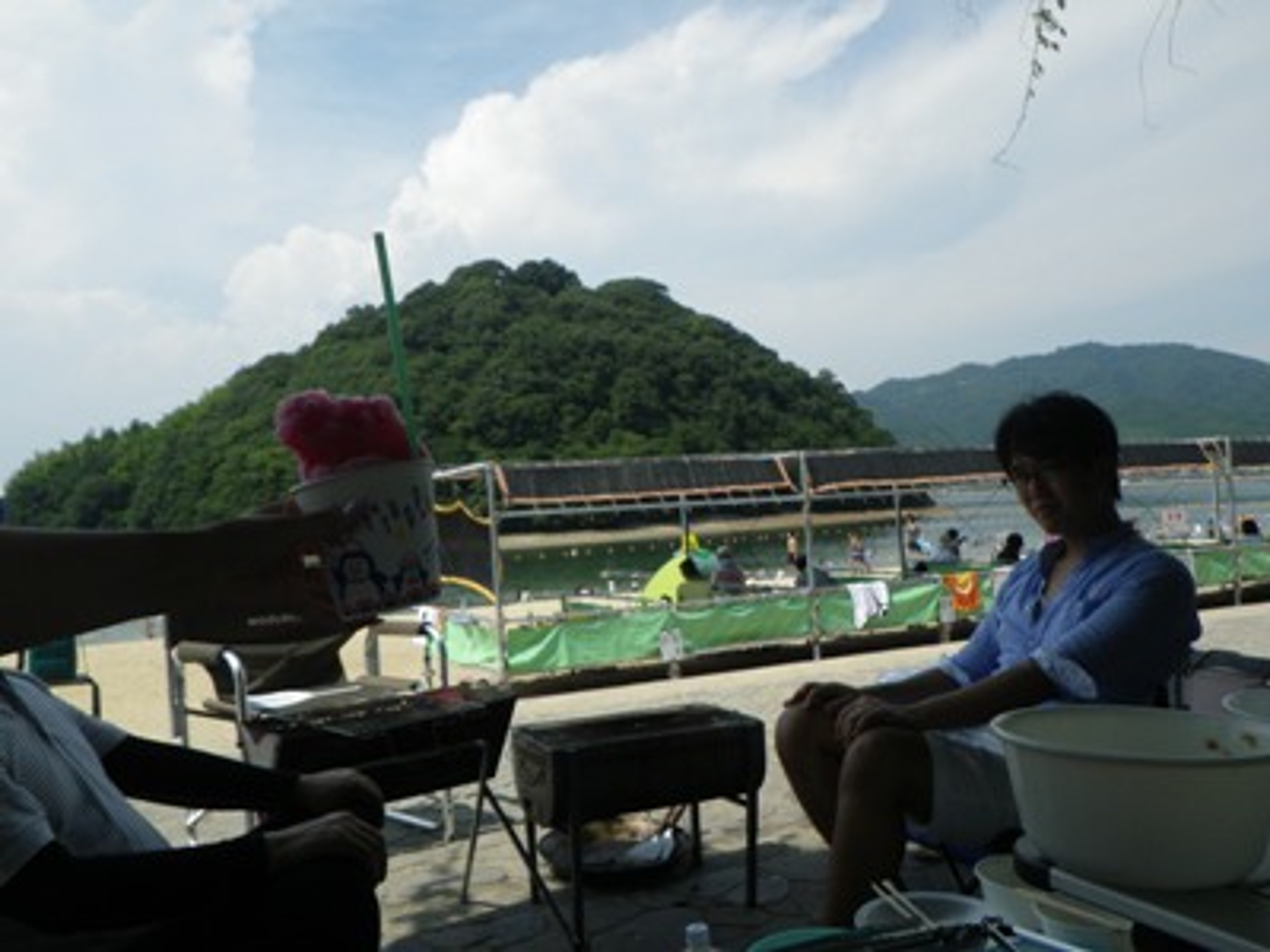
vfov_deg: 49.7
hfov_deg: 63.4
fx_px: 1027
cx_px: 635
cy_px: 476
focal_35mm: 28
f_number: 4.2
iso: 80
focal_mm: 5
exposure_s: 1/800
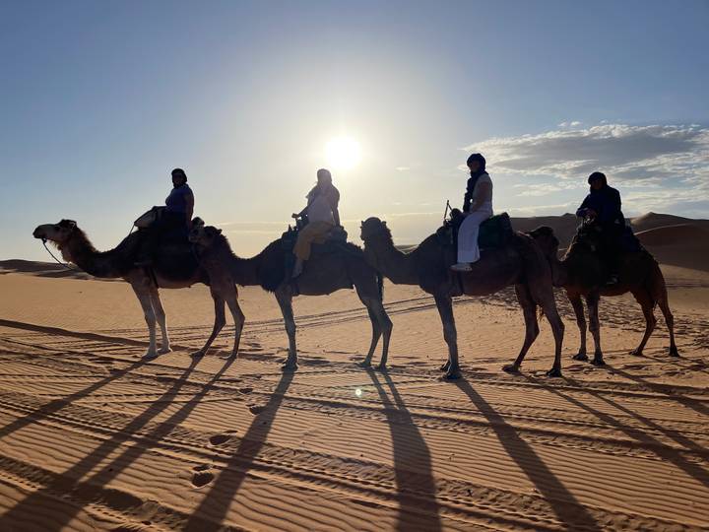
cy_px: 266
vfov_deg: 53.1
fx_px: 533
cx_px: 354
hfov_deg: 67.3
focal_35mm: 26
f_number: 1.6
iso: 32
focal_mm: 5.1
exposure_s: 1/12048
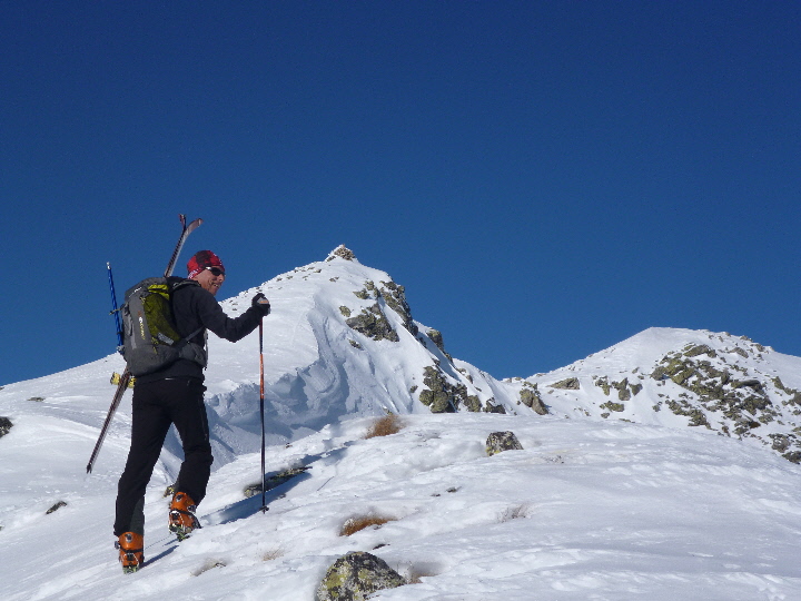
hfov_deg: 27.8
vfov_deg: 21.0
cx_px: 400
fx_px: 1620
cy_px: 300
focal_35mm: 70
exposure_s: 1/160
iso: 100
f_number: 16
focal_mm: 12.5
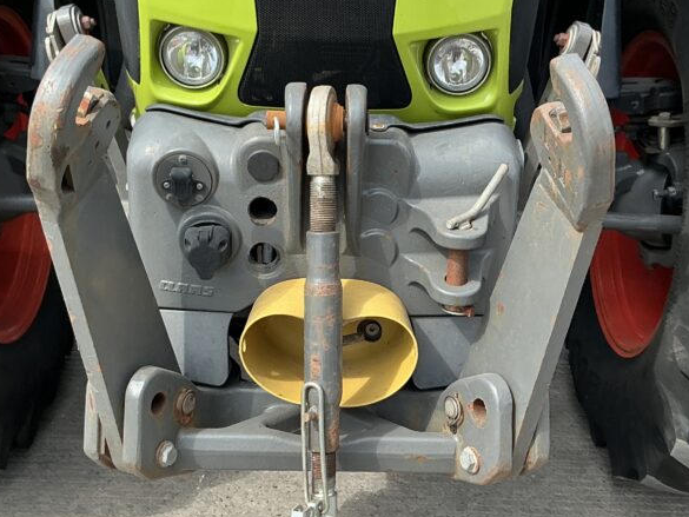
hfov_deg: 38.9
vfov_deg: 29.6
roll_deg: -1.8
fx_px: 976
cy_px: 297
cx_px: 362
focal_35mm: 49
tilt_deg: -27.4
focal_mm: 3
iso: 25
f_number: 1.8
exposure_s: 1/562
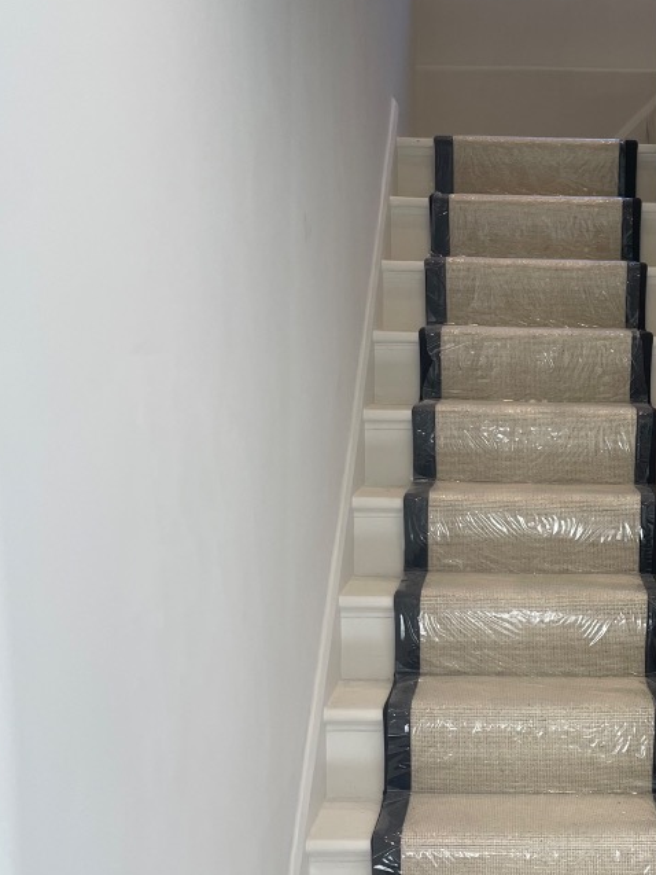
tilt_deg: -4.0
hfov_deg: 28.5
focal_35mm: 49
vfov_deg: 38.9
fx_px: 1238
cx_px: 600
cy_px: 474
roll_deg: +0.7
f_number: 1.6
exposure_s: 1/100
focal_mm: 4.2
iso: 50
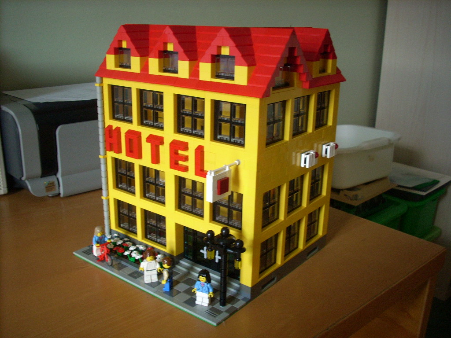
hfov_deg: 50.1
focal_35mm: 37
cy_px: 169
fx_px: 482
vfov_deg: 38.7
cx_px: 226
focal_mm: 6.2
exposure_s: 1/15
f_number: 2.8
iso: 200
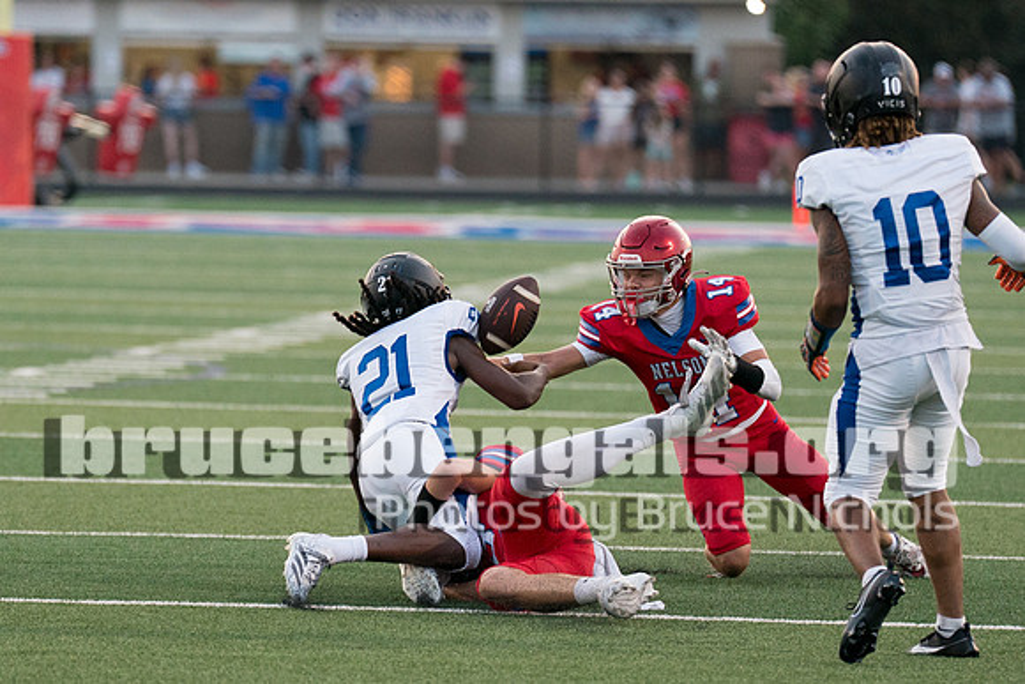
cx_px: 379
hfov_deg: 5.3
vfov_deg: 3.5
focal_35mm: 392
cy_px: 352
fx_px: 11153
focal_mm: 200
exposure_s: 1/2000
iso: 1600
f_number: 2.8
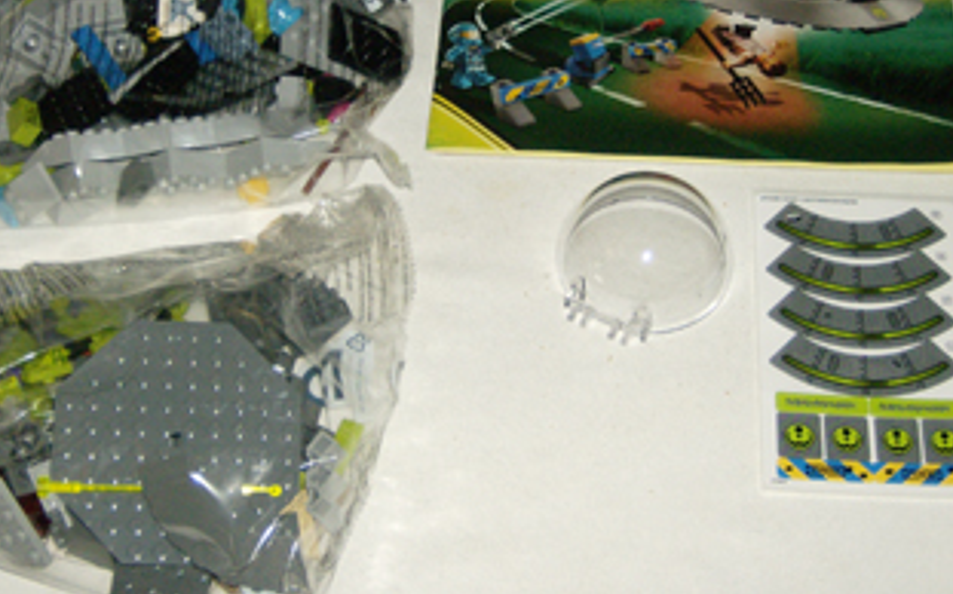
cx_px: 447
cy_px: 187
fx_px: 1635
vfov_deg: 20.5
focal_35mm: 63
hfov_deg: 32.5
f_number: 3.1
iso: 200
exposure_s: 1/74
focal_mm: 7.7
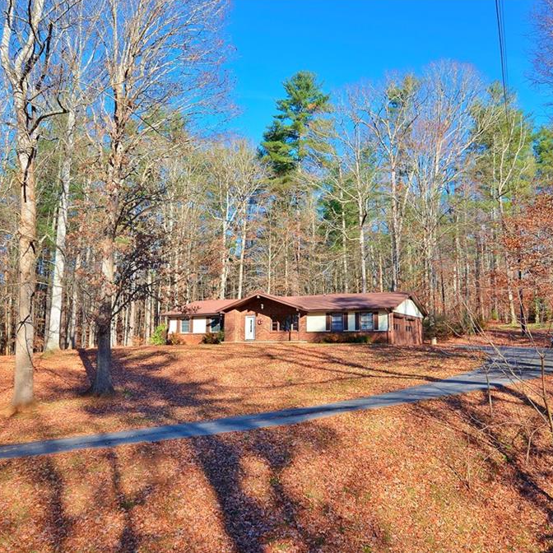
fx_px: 560
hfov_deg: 52.5
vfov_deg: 52.5
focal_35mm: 31
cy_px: 276
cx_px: 283
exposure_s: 1/250
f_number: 8
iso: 200
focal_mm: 16
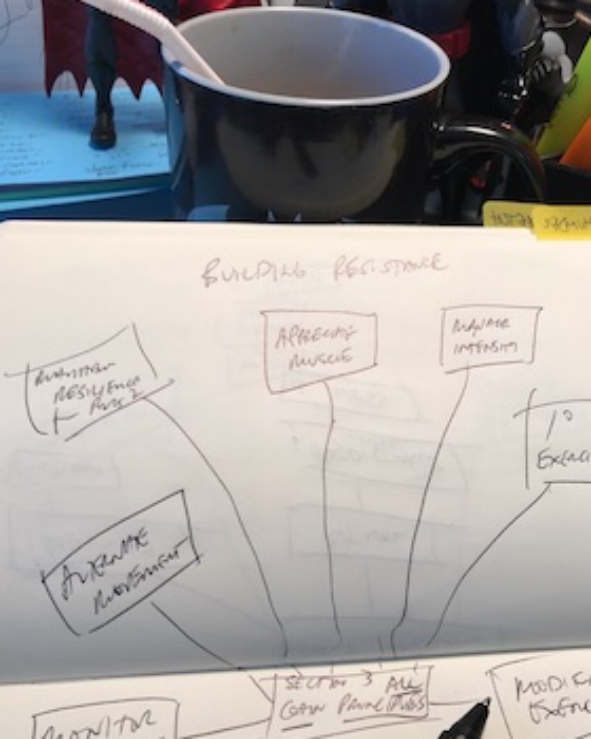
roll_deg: -4.3
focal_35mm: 30
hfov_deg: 48.5
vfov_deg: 58.7
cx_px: 302
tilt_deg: -43.4
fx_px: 656
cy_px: 395
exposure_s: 1/60
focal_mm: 3.99
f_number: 1.8
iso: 25
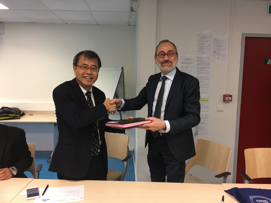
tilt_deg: -5.8
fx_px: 227
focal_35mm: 29
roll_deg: -1.6
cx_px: 136
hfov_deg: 61.7
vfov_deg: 48.2
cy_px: 102
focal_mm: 4.15
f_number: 2.2
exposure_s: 1/17
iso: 50
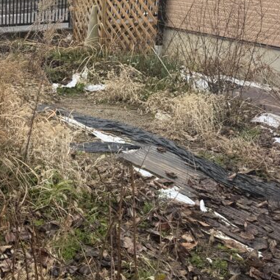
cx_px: -50
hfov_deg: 26.8
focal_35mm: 57
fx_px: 522
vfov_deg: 29.4
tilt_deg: -11.1
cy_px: 60
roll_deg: +0.0
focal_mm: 6.76
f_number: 1.78
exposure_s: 1/470
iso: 80
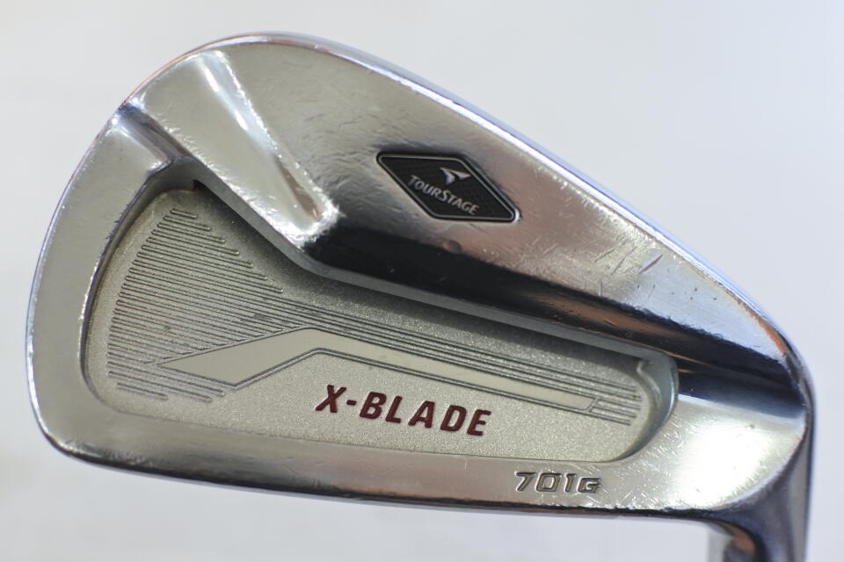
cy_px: 281
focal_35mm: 49
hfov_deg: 40.3
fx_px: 1149
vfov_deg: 27.5
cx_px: 422
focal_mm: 18.5
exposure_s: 1/125
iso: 450
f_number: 2.8
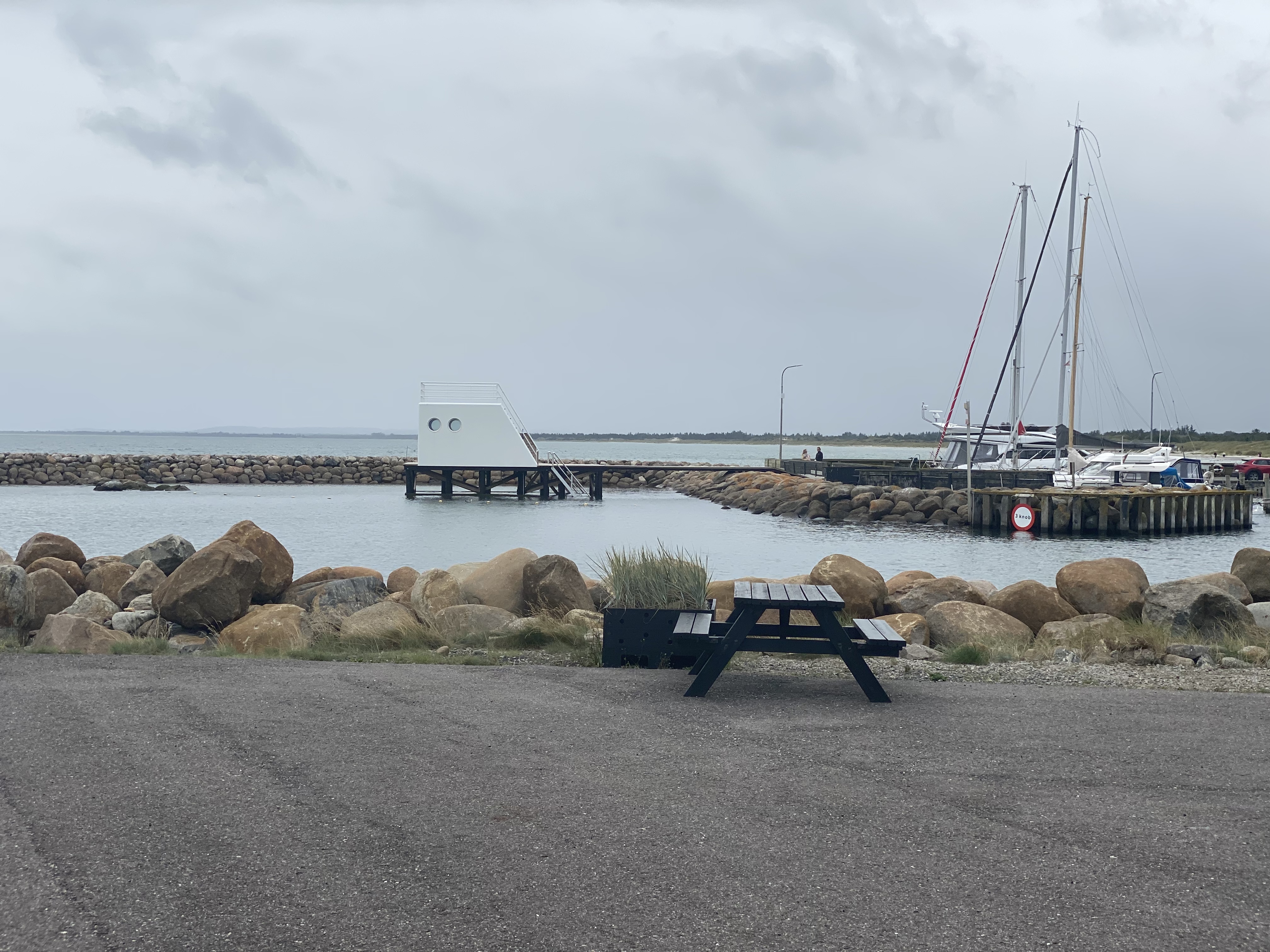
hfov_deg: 36.8
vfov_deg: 28.0
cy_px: 476
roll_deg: -0.5
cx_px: 635
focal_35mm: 52
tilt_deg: -1.5
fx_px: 1908
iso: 20
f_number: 2
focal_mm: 6
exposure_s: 1/749
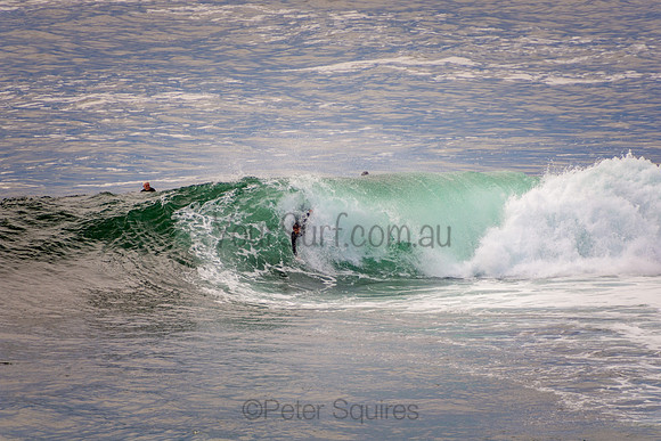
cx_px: 330
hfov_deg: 3.4
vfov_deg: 2.3
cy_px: 220
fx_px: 11019
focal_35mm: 600
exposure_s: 1/800
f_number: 5.6
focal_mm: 400
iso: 280
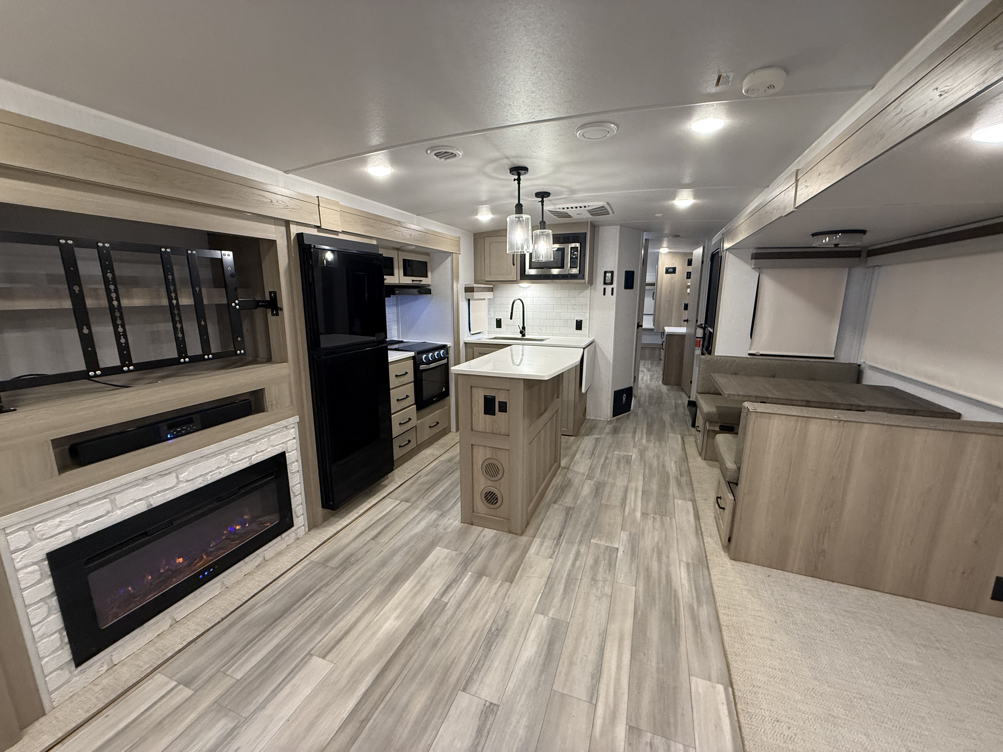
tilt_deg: -11.1
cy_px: 376
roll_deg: +0.4
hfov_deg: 102.1
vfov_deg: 85.7
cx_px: 502
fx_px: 406
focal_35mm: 14
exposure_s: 1/68
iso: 320
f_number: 2.2
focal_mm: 2.22
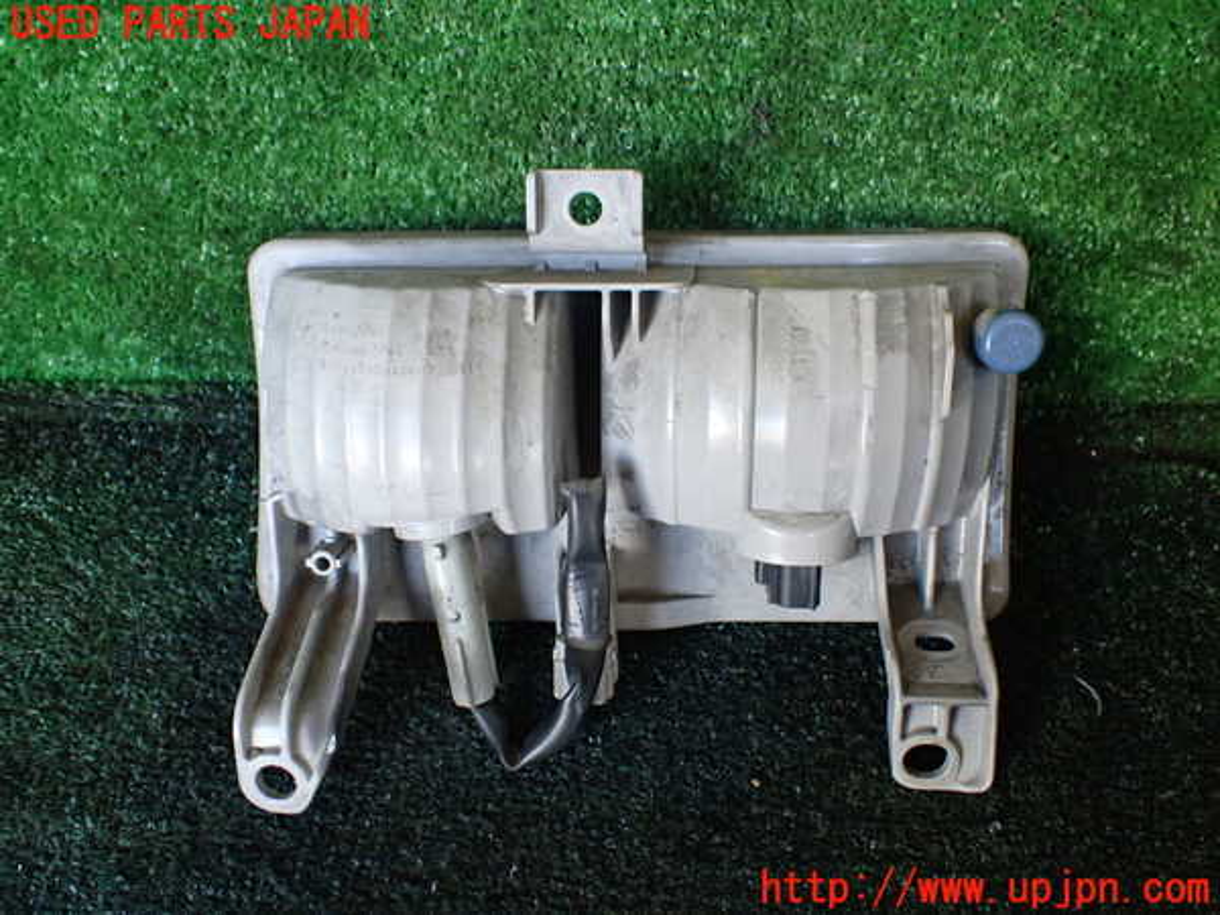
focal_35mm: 30
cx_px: 610
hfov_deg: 60.0
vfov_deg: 46.8
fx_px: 1057
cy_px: 458
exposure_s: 1/125
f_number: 2.3
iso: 500
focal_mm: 5.4
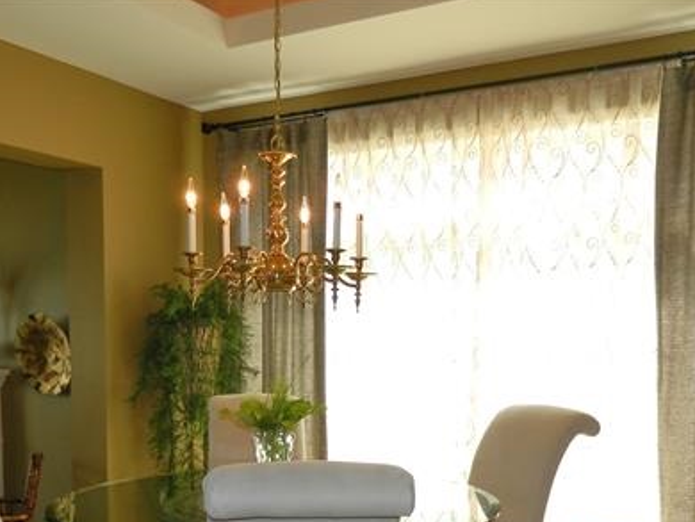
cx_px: 328
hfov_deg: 45.7
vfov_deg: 34.1
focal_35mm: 41
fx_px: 824
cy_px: 422
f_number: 3.1
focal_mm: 4.5
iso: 80
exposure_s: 1/50
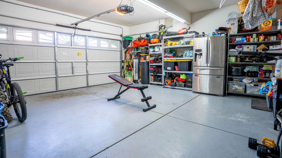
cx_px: 141
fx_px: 135
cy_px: 72
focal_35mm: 18
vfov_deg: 60.9
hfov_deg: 92.7
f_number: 9
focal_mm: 17
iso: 500
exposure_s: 1/13
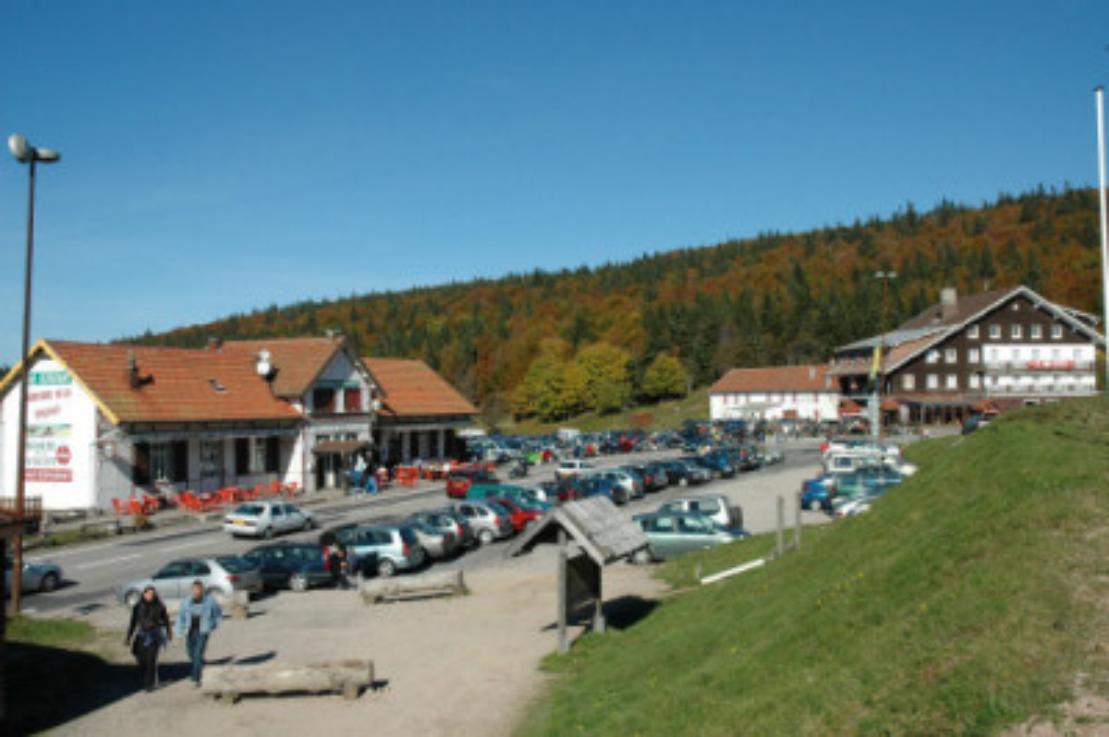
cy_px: 368
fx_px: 1154
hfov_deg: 51.3
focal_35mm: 38
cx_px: 554
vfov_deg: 35.4
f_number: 9
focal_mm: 25
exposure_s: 1/500
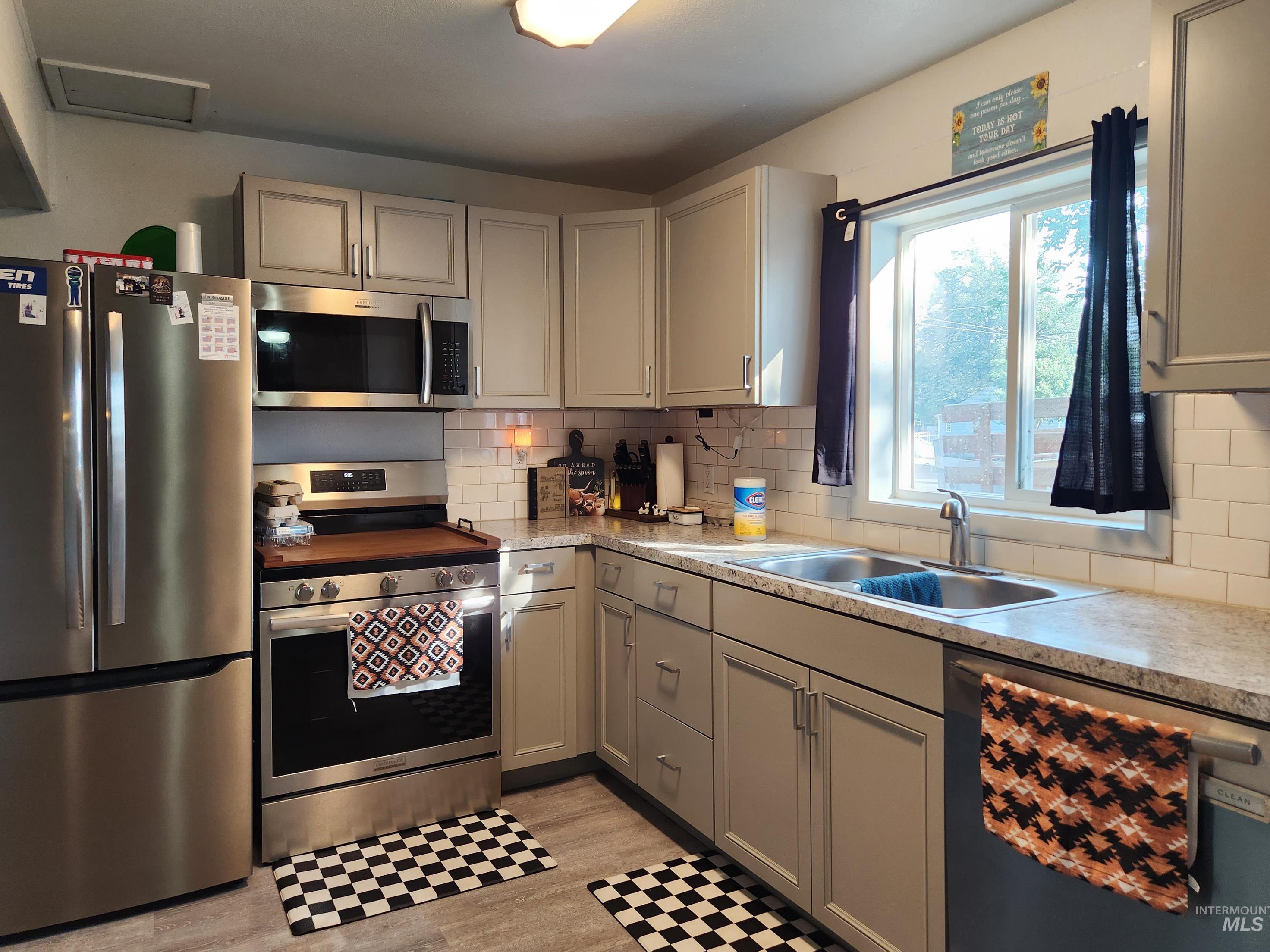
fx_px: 881
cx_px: 633
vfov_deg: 56.8
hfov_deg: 71.6
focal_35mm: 24
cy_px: 459
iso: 200
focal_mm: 5.4
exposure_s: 1/120
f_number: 1.8
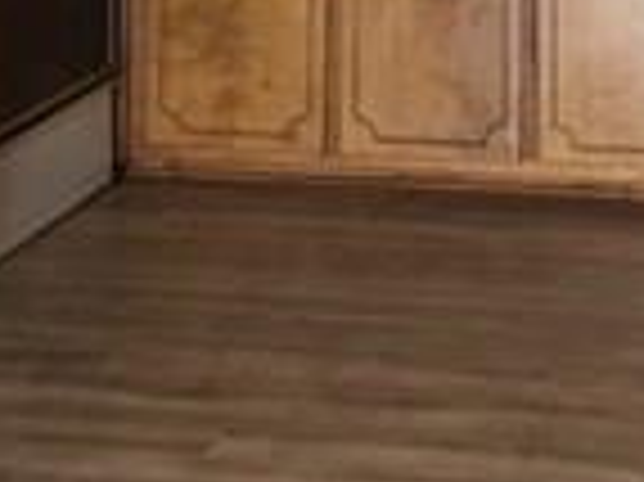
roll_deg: +0.0
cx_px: 630
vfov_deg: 10.6
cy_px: -405
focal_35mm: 130
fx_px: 2417
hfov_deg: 14.9
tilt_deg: -0.7
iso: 200
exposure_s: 1/20
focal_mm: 4.15
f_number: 2.2
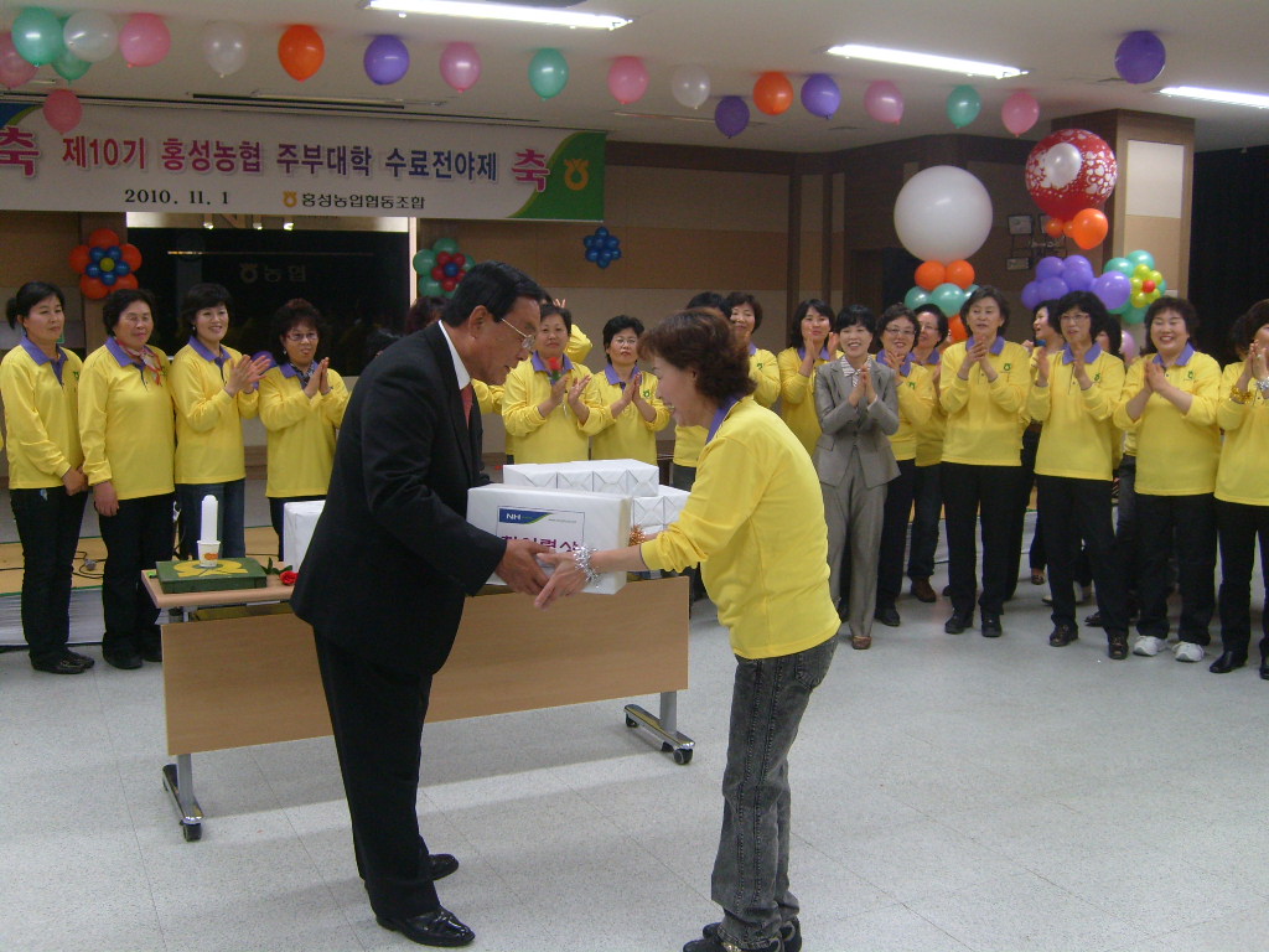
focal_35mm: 35
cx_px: 634
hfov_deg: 52.6
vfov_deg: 40.7
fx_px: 1283
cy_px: 476
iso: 160
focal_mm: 5.8
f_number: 2.8
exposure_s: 1/45
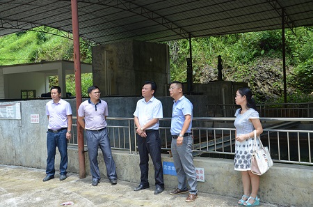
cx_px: 156
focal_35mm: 39
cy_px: 104
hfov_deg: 49.7
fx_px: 338
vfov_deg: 34.0
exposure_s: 1/200
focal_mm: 26
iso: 200
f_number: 7.1
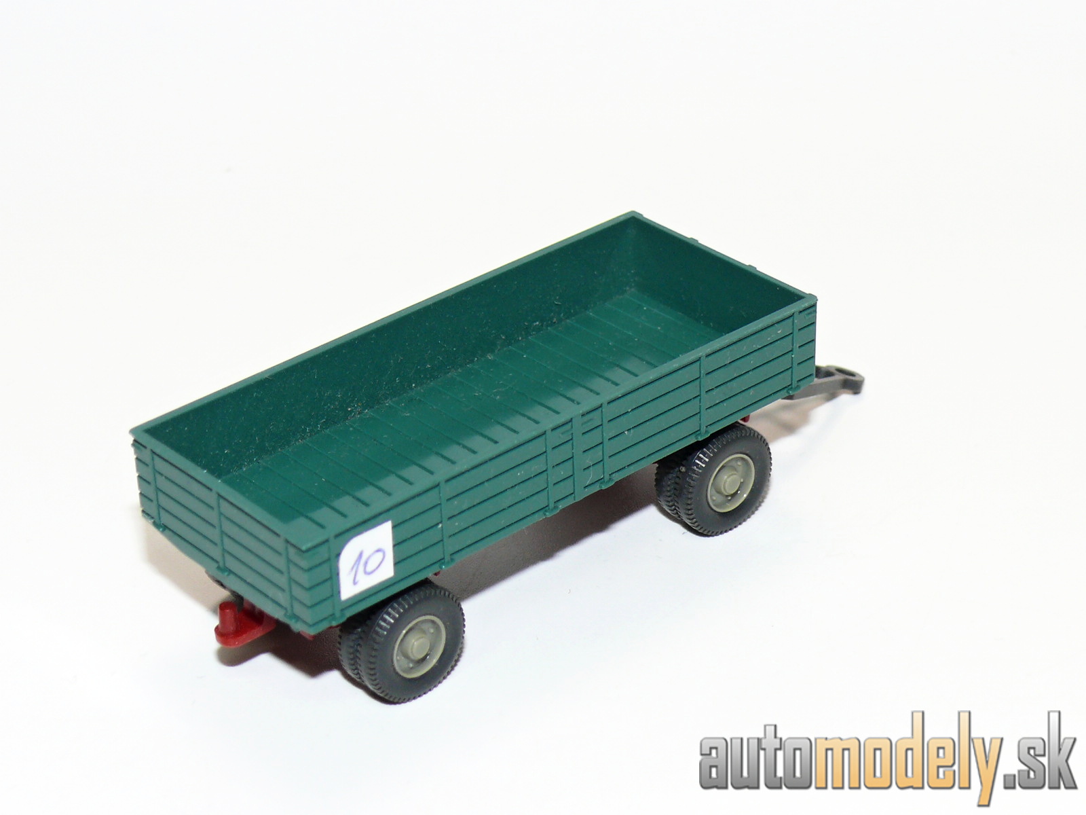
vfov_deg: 15.6
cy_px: 408
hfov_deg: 20.7
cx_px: 543
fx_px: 2980
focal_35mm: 95
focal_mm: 12.9
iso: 100
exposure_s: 1/30
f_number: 4
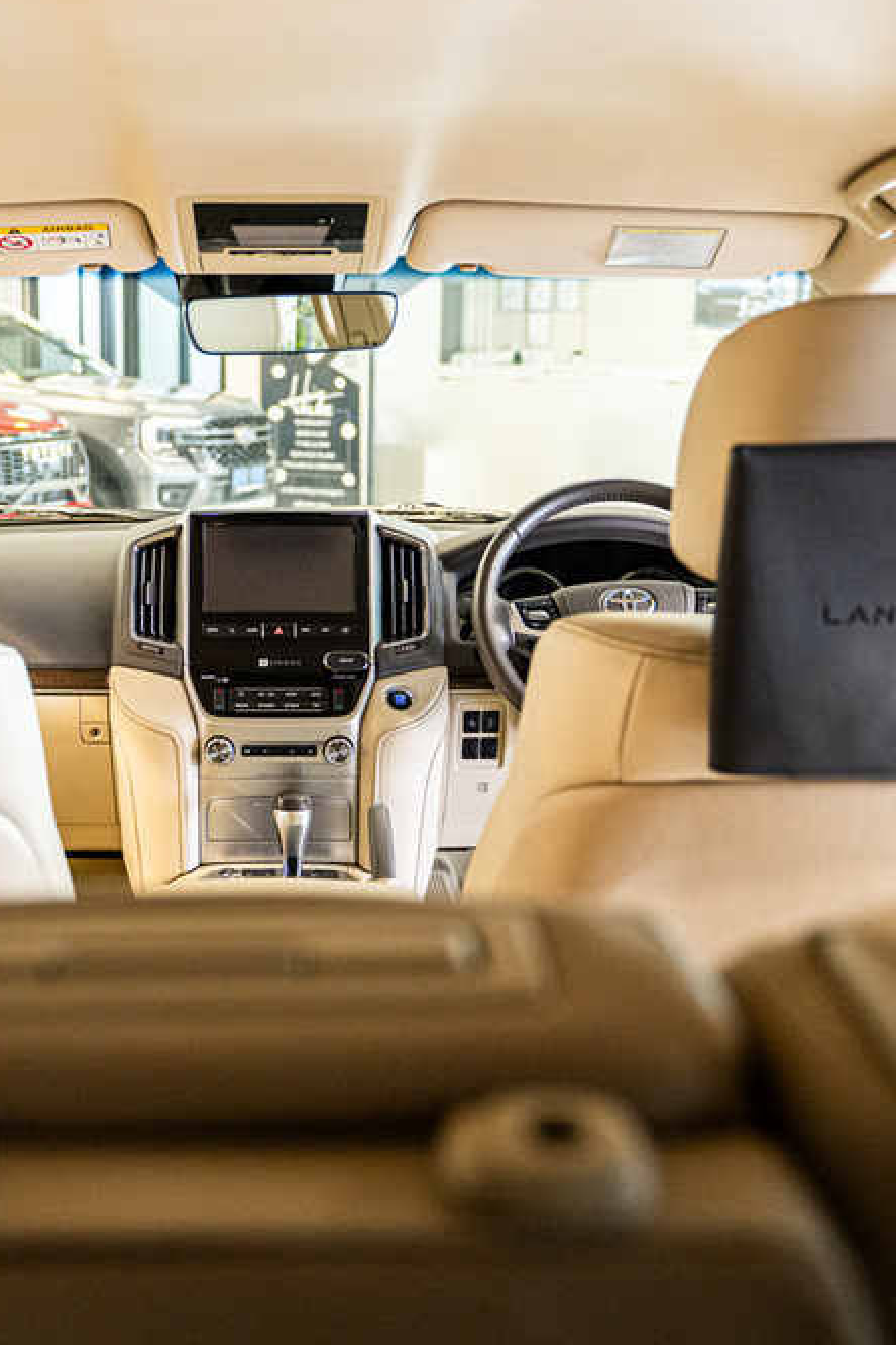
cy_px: 660
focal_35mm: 43
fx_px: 1605
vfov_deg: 45.4
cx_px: 282
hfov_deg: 30.9
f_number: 2.8
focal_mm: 28
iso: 1600
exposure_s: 1/125
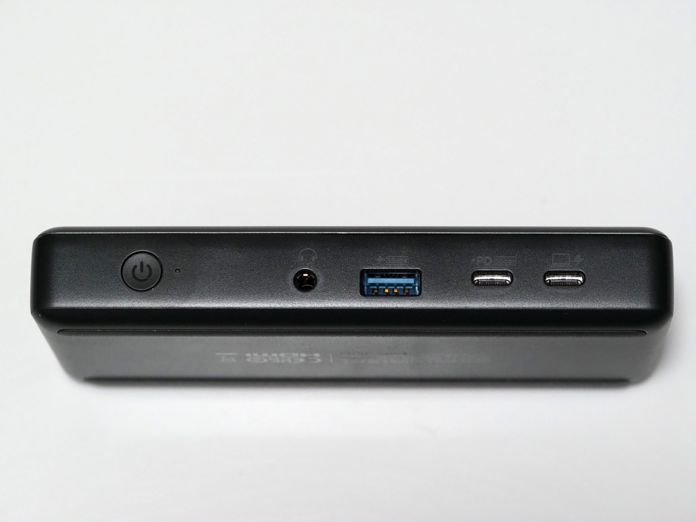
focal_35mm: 120
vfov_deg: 12.3
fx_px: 2413
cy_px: 261
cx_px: 348
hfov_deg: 16.4
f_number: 4
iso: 2500
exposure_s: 1/125
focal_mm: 60
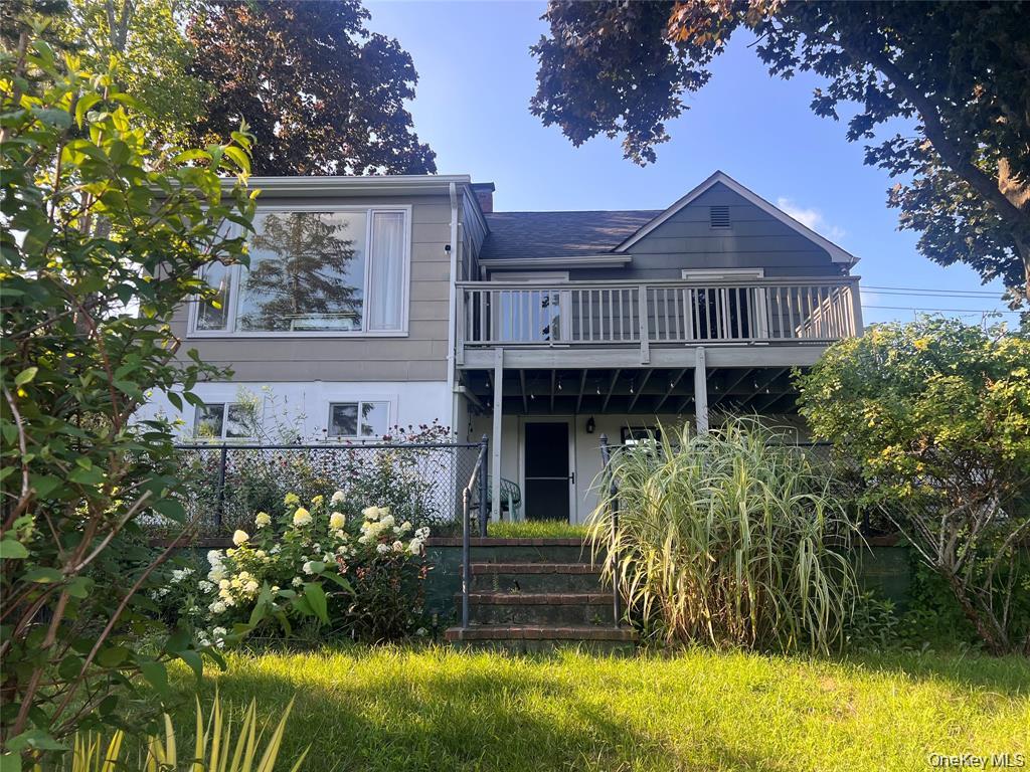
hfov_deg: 67.3
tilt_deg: +13.5
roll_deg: -0.6
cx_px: 515
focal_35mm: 26
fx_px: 774
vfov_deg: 53.1
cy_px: 386
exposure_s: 1/621
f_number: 1.5
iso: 50
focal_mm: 5.7
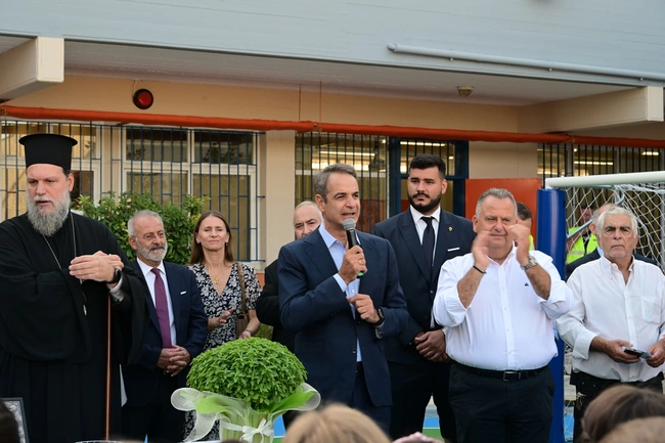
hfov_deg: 28.1
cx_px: 332
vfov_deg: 18.9
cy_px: 222
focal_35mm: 72
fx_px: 1330
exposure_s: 1/60
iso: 250
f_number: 9
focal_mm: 72
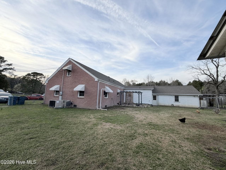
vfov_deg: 85.7
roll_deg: -1.7
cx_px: 113
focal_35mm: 14
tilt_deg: +7.6
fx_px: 91
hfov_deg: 102.0
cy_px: 85
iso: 40
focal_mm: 2.22
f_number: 2.2
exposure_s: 1/514
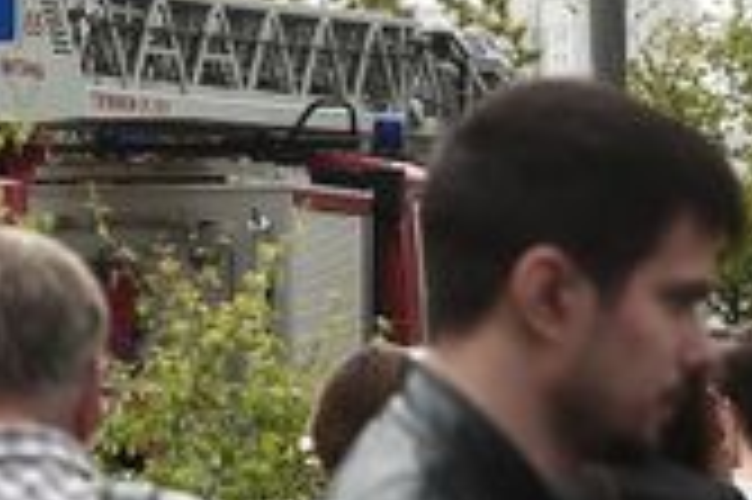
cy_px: -14
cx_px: -563
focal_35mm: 293
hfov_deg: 6.9
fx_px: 6114
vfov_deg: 4.7
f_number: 6.3
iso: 400
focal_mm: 70
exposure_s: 1/250
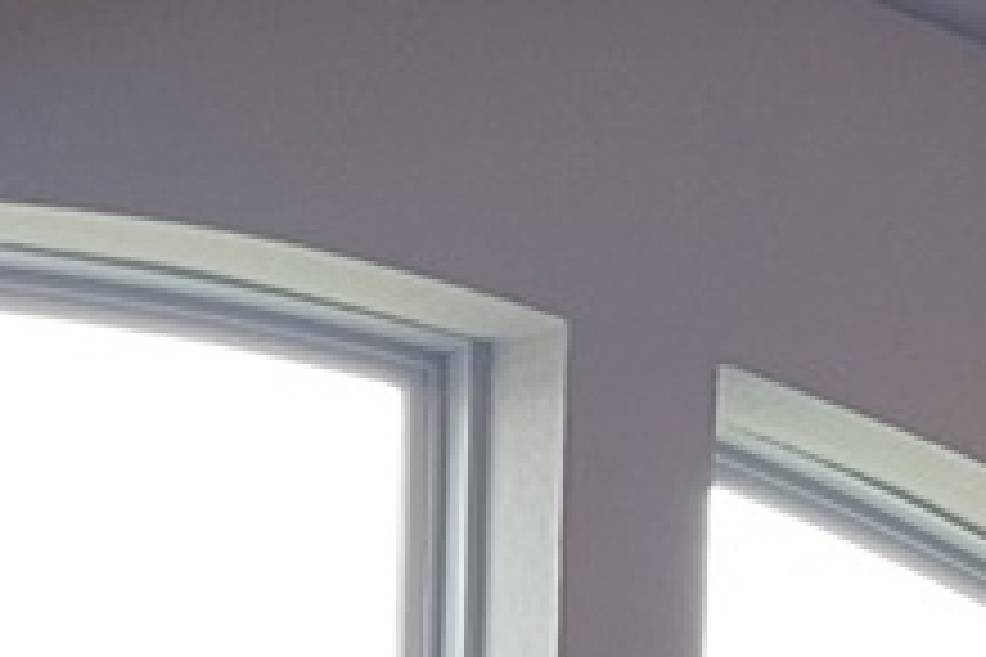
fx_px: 4875
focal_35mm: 178
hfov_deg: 11.4
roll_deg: -1.5
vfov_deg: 6.6
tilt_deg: -4.1
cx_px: 1103
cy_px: 2358
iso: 80
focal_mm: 5.1
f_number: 1.6
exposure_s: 1/60
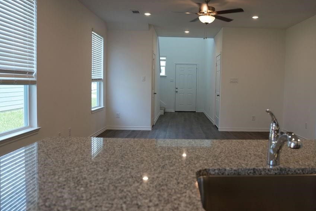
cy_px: 97
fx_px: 255
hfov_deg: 63.2
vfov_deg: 44.9
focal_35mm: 29
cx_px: 185
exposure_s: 1/160
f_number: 4
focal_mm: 24
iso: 400
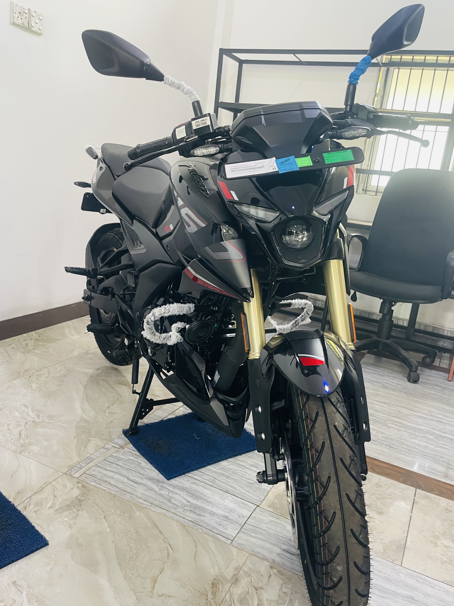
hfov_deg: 51.3
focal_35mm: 27
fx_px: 472
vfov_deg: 65.3
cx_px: 231
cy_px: 306
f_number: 1.6
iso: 160
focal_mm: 4.2
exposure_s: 1/60
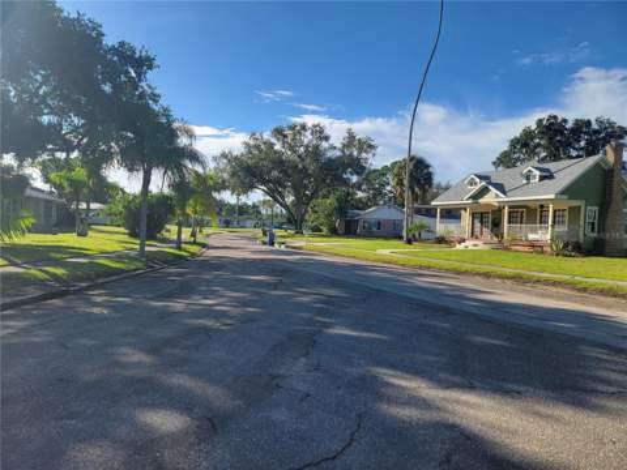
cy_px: 235
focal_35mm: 24
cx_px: 314
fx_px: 435
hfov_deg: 71.6
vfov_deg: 56.8
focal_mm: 6.7
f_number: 1.8
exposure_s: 1/645
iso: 16
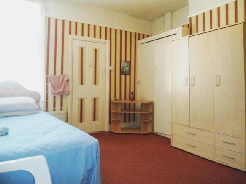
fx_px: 185
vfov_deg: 53.0
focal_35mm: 26
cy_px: 92
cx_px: 123
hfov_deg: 67.3
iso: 800
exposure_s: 1/60
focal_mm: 4.7
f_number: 2.8
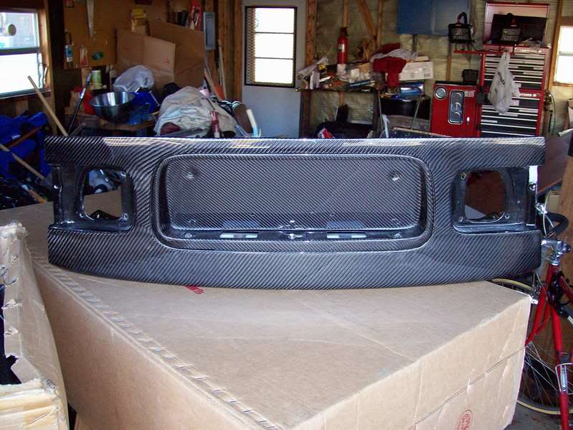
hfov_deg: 51.4
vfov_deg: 39.6
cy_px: 215
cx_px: 286
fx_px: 596
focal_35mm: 36
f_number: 2.7
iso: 140
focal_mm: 6
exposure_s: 1/64
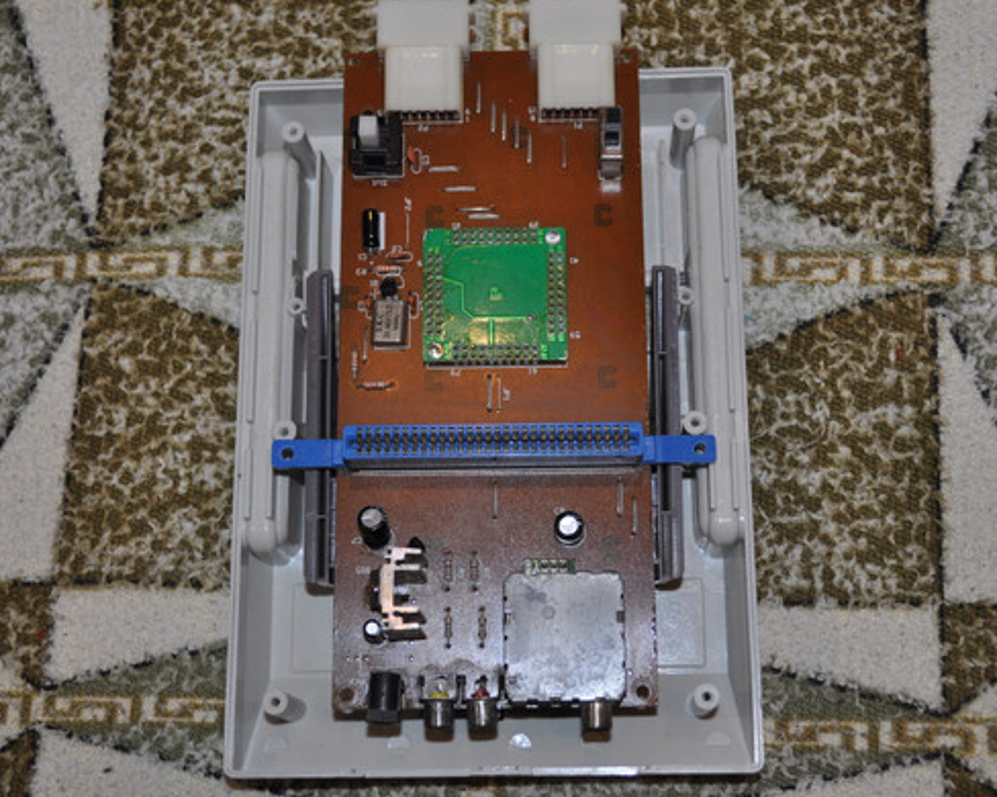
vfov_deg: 25.8
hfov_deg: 32.0
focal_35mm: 59
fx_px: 1740
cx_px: 515
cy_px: 365
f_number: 4.8
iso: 400
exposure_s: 1/60
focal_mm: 32
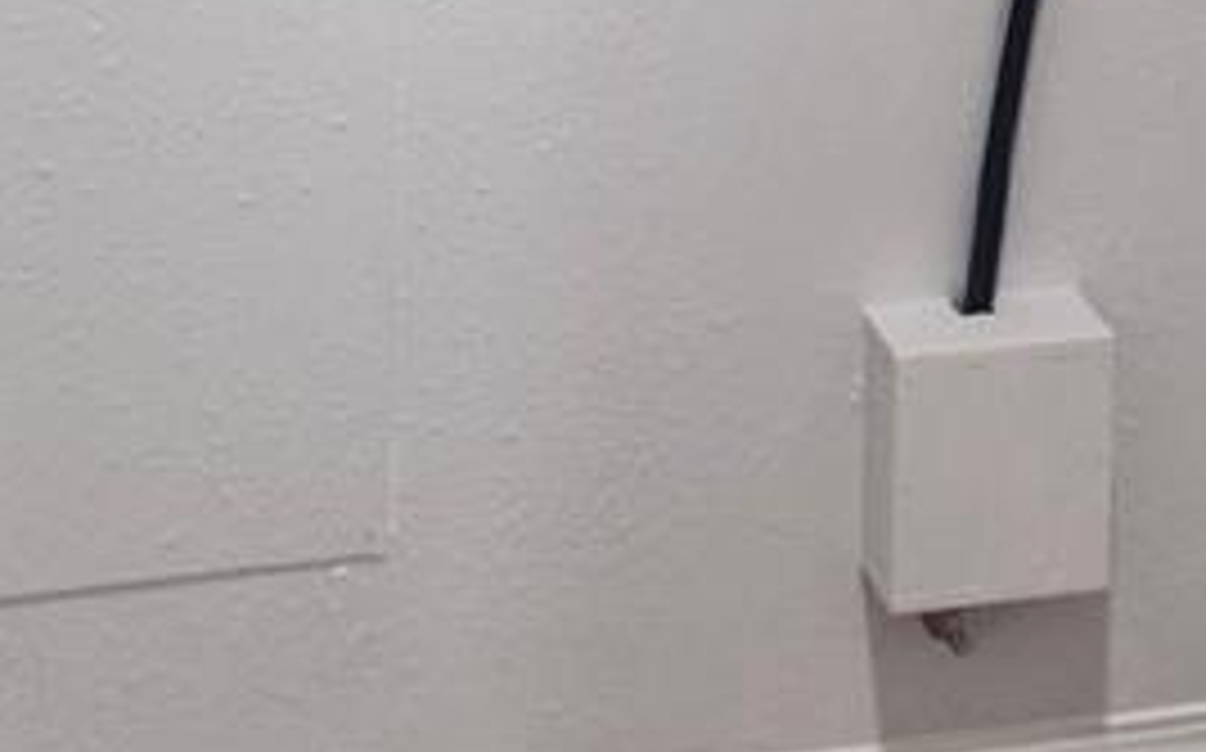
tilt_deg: -7.8
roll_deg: -1.2
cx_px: 680
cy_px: -820
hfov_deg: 18.3
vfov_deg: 10.4
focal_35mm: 114
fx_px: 3744
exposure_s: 1/120
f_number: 1.78
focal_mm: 6.76
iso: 200
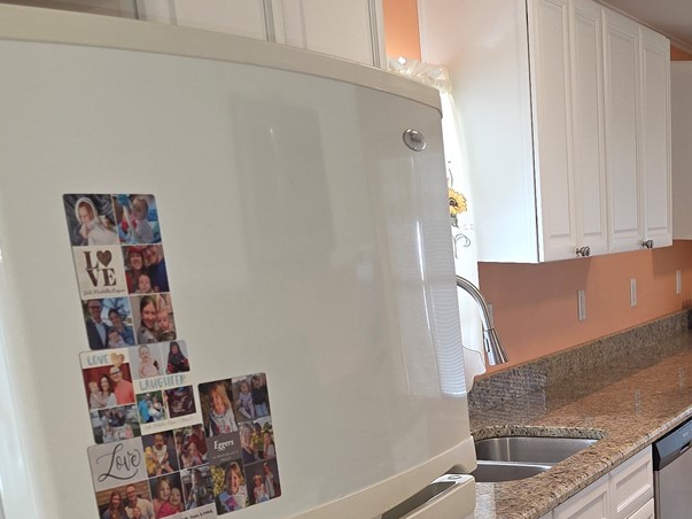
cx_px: 767
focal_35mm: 61
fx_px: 1219
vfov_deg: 22.8
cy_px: 557
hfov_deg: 28.7
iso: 80
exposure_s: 1/60
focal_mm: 6.3
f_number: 1.7
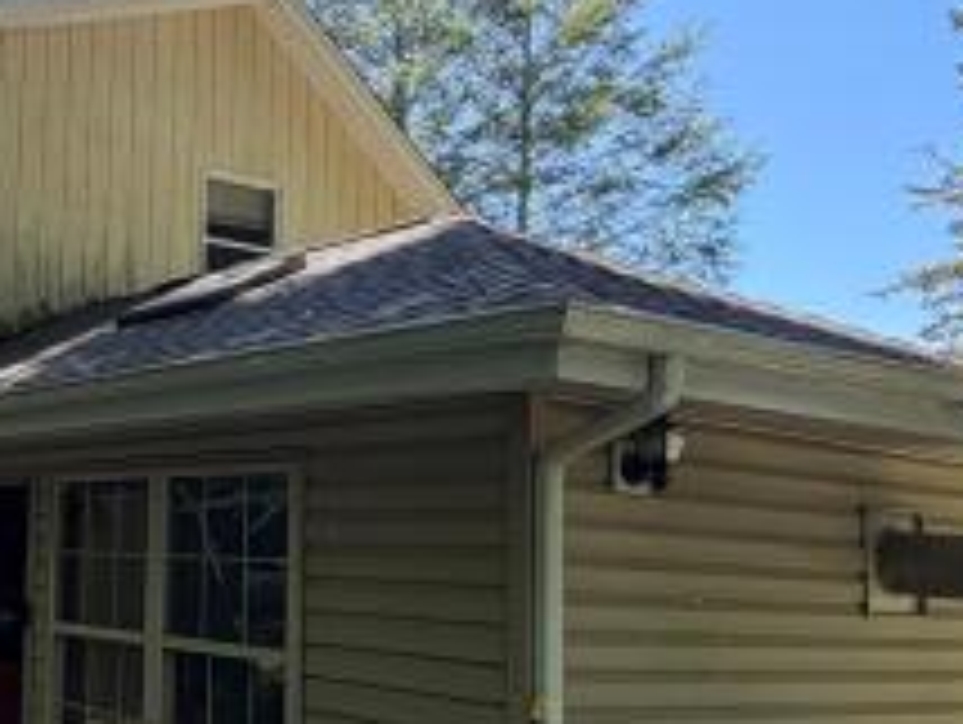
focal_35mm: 47
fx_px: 1309
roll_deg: -2.1
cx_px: -18
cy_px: 396
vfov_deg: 30.9
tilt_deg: +6.3
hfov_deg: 36.1
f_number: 2.2
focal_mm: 2.22
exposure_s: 1/304
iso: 50
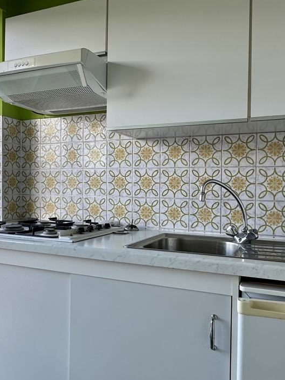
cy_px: 193
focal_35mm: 32
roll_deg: -0.2
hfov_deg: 44.1
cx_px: 129
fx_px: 351
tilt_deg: -0.5
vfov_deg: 56.8
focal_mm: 2.22
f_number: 2.2
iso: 40
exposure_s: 1/186
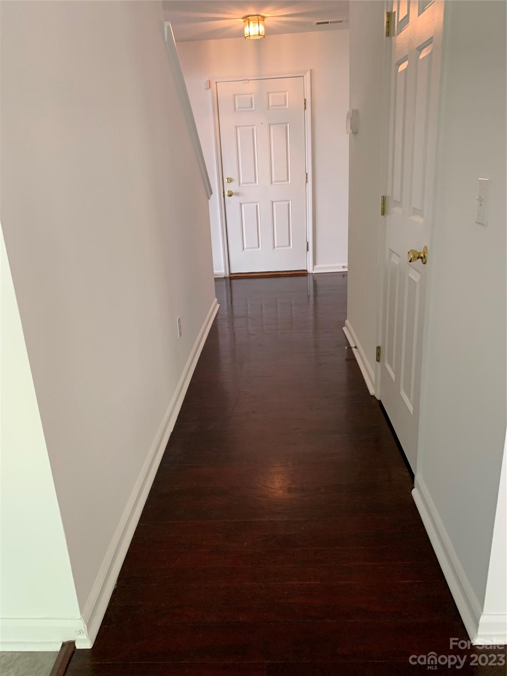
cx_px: 254
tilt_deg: -19.1
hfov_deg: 53.1
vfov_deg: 67.3
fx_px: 508
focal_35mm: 26
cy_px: 338
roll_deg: +1.5
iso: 200
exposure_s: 1/60
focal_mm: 4.25
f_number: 1.8
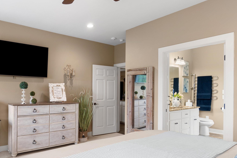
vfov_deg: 51.5
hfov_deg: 69.5
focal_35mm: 25
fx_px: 163
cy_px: 91
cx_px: 74
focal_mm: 11
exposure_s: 1/1.67
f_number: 8
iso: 100
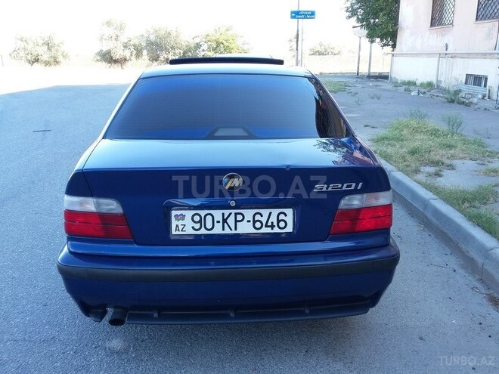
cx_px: 250
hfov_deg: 58.4
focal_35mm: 31
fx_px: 447
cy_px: 187
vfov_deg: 45.4
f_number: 2.2
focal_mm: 3.3
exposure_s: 1/100
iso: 50
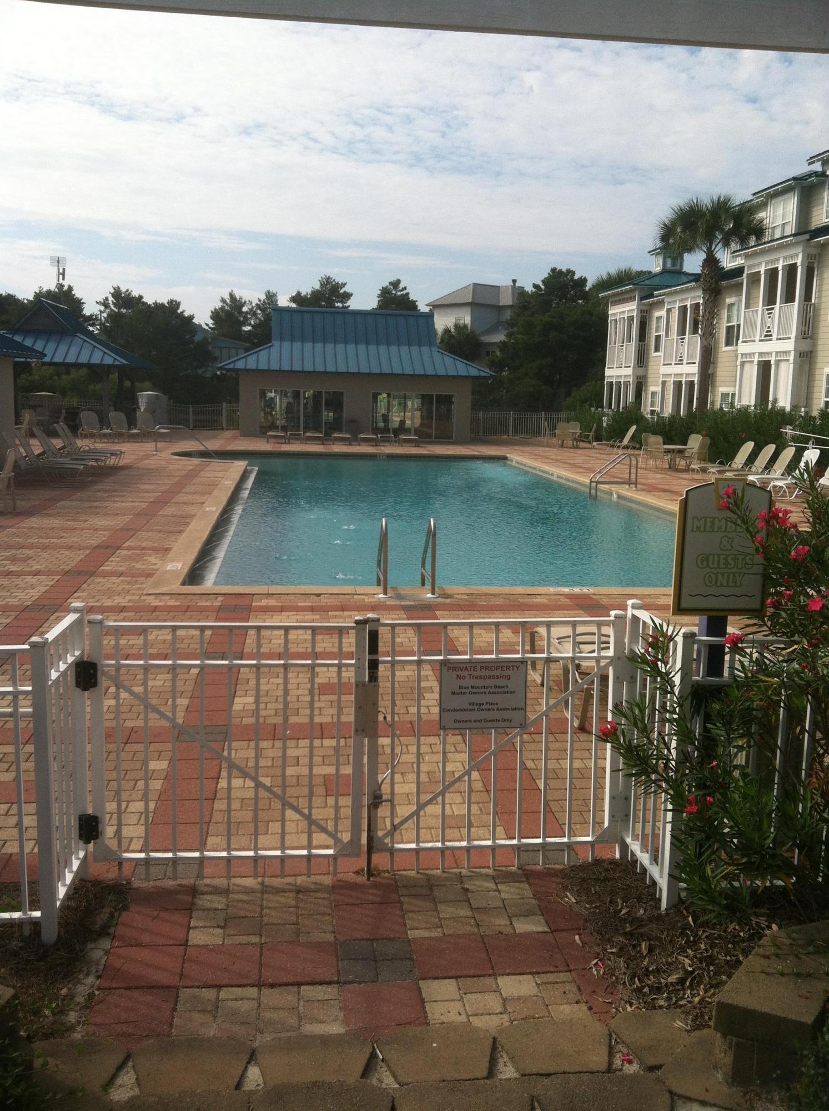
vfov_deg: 52.7
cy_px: 556
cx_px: 414
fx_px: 1121
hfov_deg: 40.6
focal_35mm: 35
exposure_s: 1/1579
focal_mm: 3.85
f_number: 2.8
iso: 80
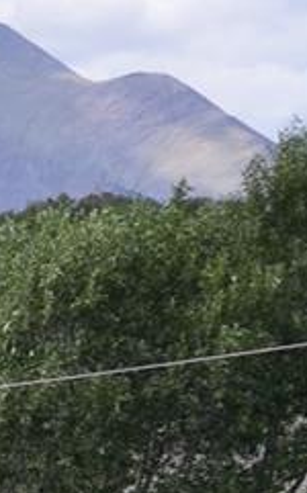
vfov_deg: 5.0
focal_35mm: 419
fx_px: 5620
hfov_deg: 3.1
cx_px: -274
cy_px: 863
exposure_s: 1/250
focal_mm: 55
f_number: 4.5
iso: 100
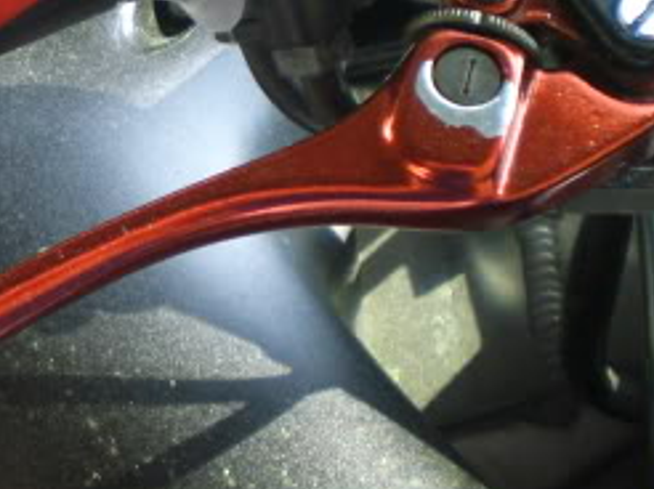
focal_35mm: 99
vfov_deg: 14.8
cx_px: -90
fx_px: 1869
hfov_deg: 19.0
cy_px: 104
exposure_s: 1/60
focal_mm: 6.3
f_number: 3.1
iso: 200
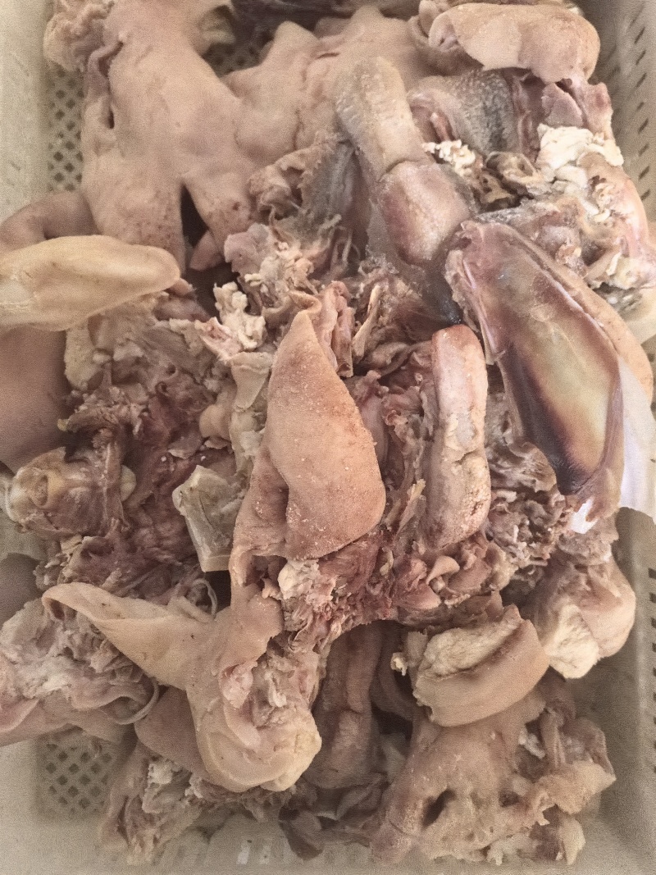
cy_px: 438
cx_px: 328
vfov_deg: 65.3
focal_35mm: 27
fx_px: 682
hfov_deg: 51.3
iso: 800
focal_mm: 5.75
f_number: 2
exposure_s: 1/33.7
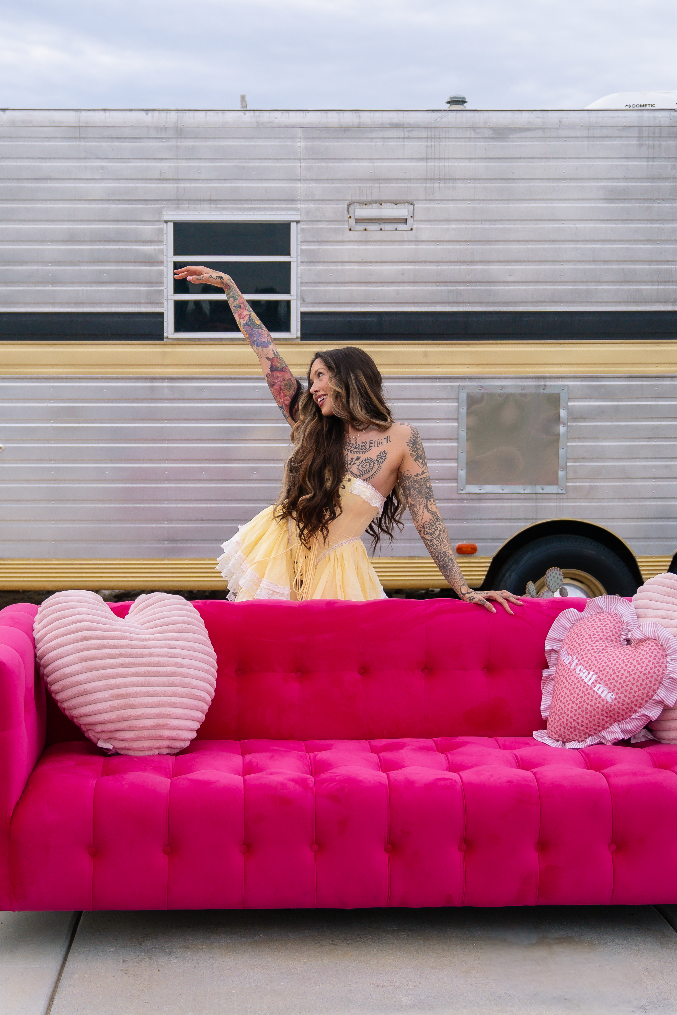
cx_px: 266
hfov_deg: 23.6
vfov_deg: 34.8
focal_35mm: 57
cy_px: 507
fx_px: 1619
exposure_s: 1/1250
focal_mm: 38
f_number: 2.8
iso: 125
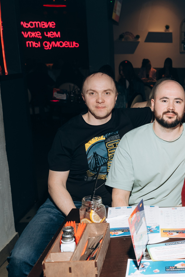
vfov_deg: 38.8
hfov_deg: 24.9
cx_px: 196
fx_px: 393
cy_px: 154
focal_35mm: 51
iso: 400
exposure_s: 1/160
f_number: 4.5
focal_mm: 28
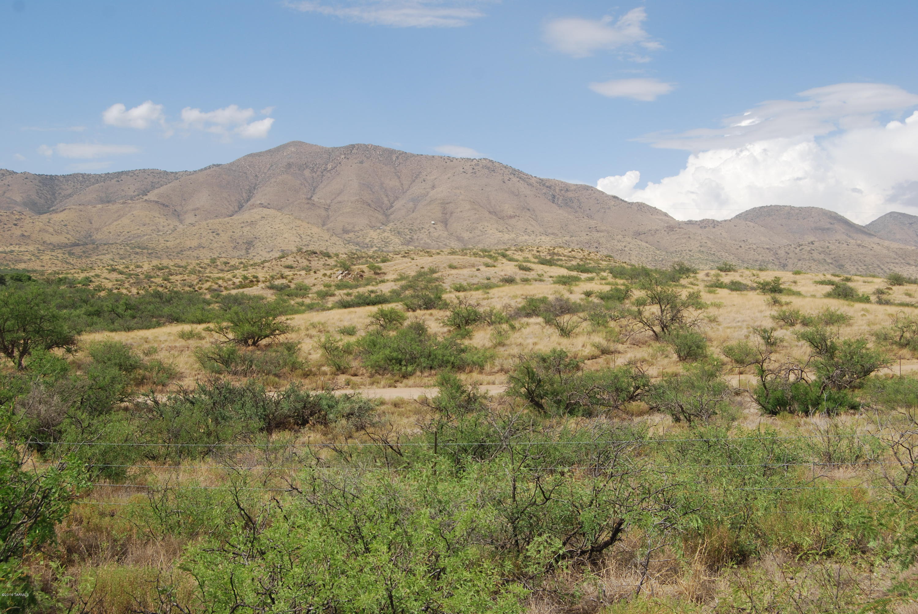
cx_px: 459
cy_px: 307
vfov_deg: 34.3
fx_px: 996
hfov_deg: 49.5
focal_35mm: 39
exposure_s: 1/250
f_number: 8
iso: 100
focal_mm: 26
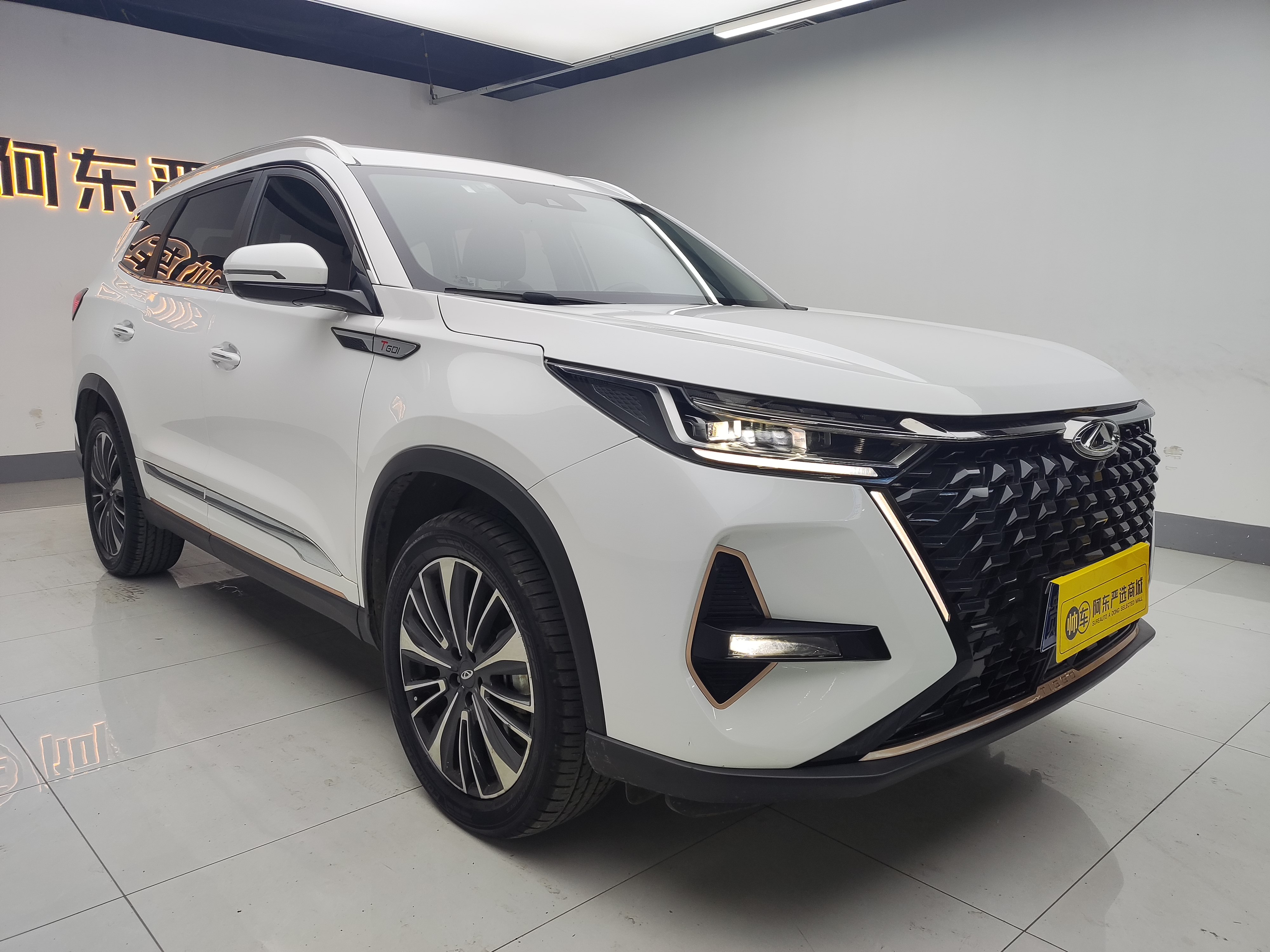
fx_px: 917
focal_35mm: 25
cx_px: 635
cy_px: 476
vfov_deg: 54.9
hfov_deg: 69.4
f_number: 1.79
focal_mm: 4.71
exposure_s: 1/100
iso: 72
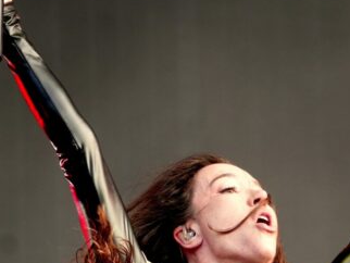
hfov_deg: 4.0
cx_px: 287
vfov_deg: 3.0
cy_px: 245
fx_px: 5009
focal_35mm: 495
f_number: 5.6
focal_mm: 144
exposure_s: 1/250
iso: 1000
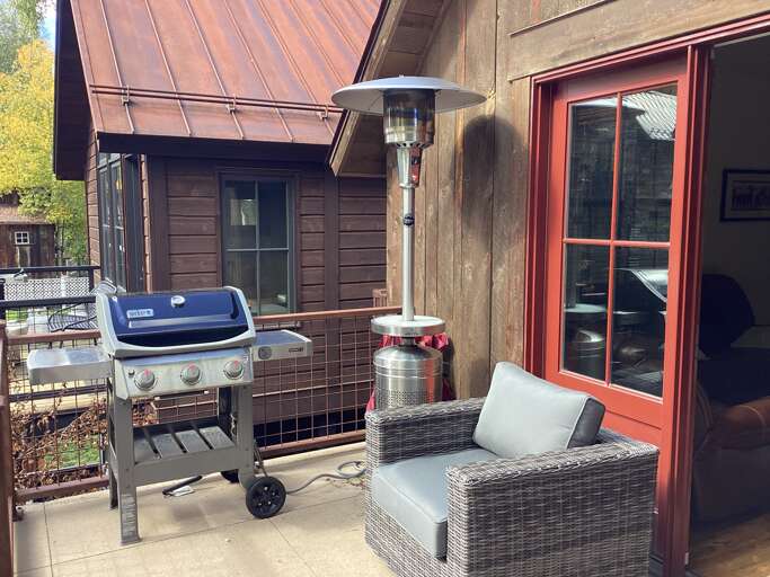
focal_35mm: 31
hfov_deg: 58.4
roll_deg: +1.1
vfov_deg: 45.4
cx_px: 385
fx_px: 689
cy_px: 288
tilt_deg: -8.2
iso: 50
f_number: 2.4
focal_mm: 3.3
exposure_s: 1/120
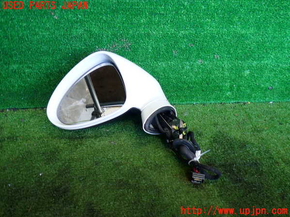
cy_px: 108
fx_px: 251
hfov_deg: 60.0
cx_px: 145
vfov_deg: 46.8
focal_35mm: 30
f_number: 2.3
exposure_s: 1/60
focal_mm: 5.4
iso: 200
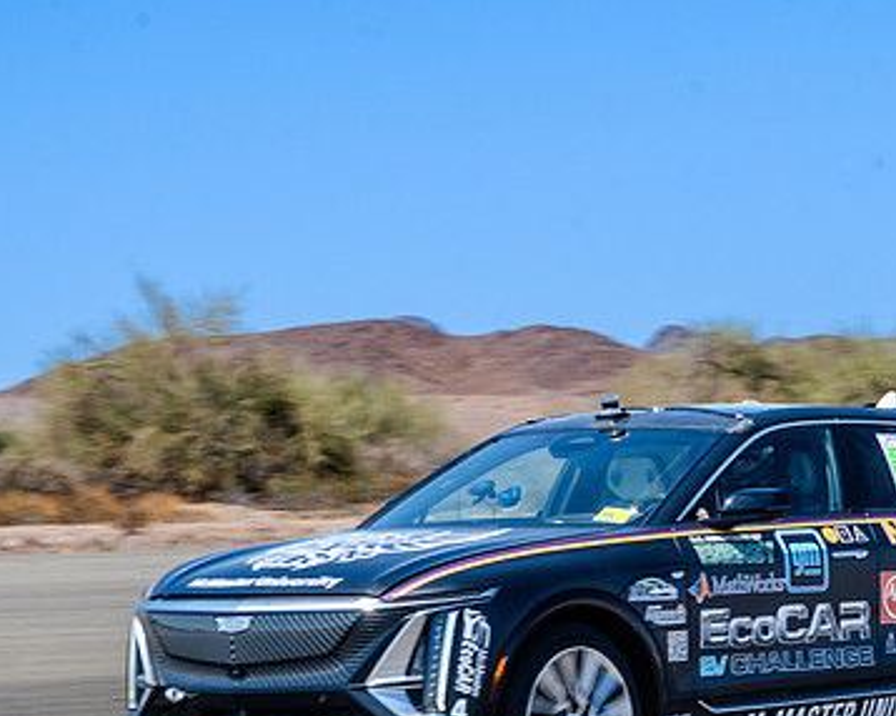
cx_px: 691
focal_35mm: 204
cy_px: 476
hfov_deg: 9.5
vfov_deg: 7.6
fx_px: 5407
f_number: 10
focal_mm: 112
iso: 200
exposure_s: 1/320
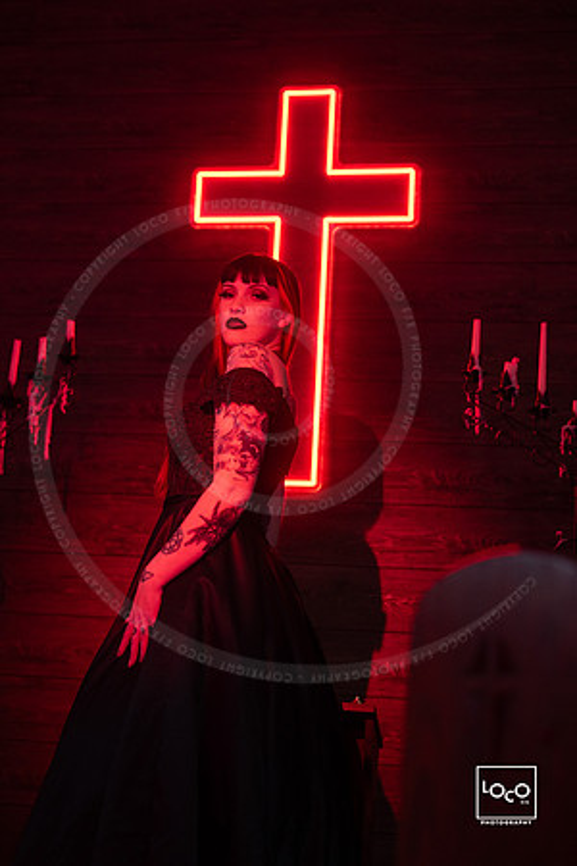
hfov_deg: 22.6
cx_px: 288
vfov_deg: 33.4
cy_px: 433
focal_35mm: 60
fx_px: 1442
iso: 1600
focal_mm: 60
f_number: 2.4
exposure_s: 1/200
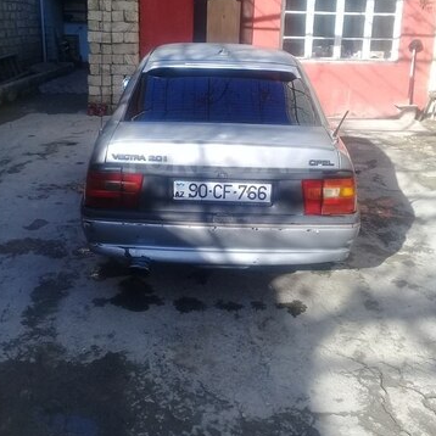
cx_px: 216
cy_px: 160
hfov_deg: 43.9
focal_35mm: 38
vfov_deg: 43.5
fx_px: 541
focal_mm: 3.3
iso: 50
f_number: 2.2
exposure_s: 1/434
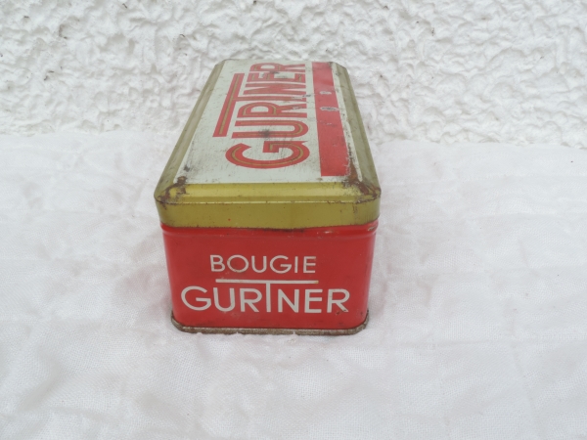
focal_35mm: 30
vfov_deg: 46.8
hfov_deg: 60.0
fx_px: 509
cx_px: 294
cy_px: 220
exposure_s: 1/80
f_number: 7.8
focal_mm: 5.3
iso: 80
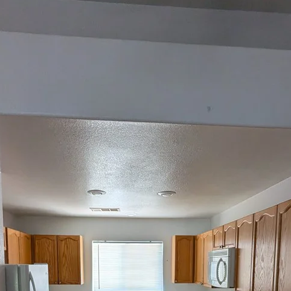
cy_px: 296
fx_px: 285
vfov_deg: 45.1
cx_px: 145
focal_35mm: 30
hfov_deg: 54.0
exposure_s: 1/116
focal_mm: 2.35
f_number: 2.2
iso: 119
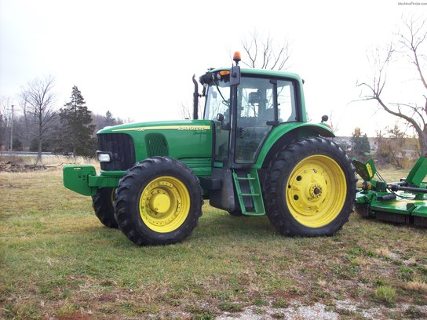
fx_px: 444
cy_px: 160
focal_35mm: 36
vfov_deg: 39.7
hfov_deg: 51.4
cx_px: 214
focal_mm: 6
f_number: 2.7
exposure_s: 1/167
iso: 80
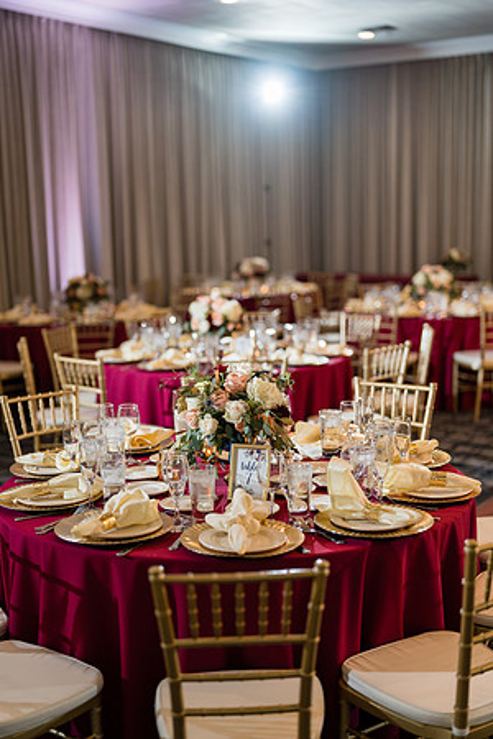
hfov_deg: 27.0
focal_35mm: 50
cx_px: 246
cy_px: 370
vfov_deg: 39.6
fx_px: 1027
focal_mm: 50
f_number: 1.4
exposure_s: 1/250
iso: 640
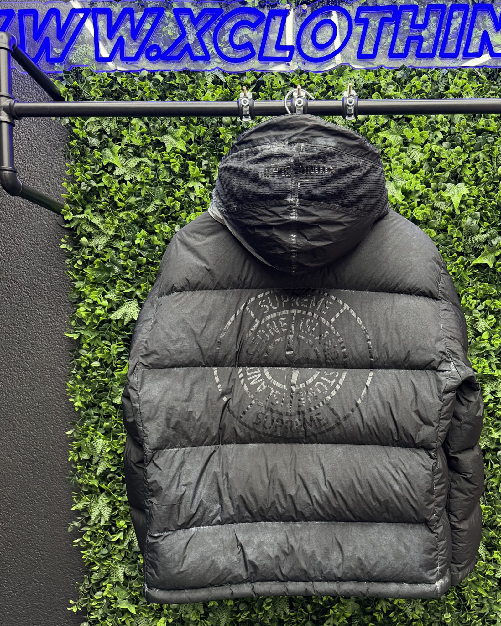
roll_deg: -0.6
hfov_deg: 48.2
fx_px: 556
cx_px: 300
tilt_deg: -4.4
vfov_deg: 58.4
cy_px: 369
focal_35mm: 30
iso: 320
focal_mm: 6.76
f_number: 1.78
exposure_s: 1/50
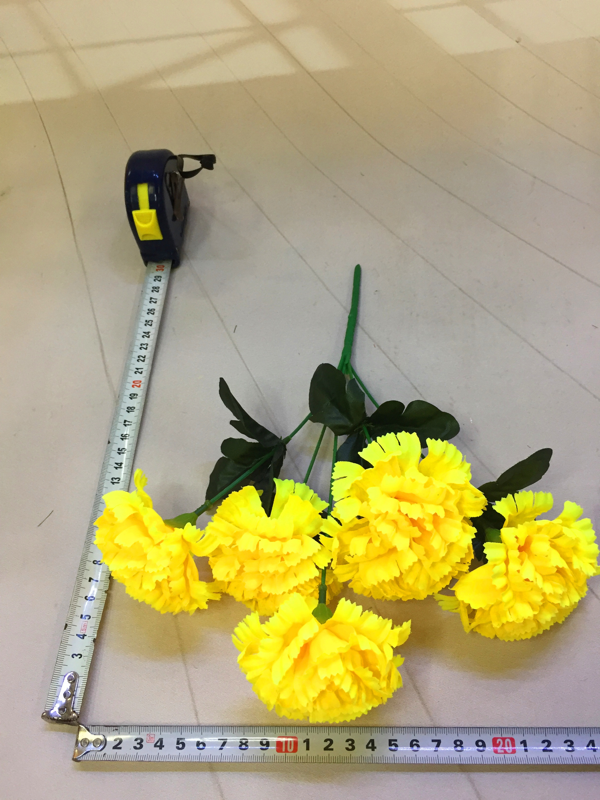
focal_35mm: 29
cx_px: 300
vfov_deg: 61.7
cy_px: 400
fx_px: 670
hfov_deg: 48.2
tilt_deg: -56.8
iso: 64
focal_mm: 4.15
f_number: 2.2
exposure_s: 1/33
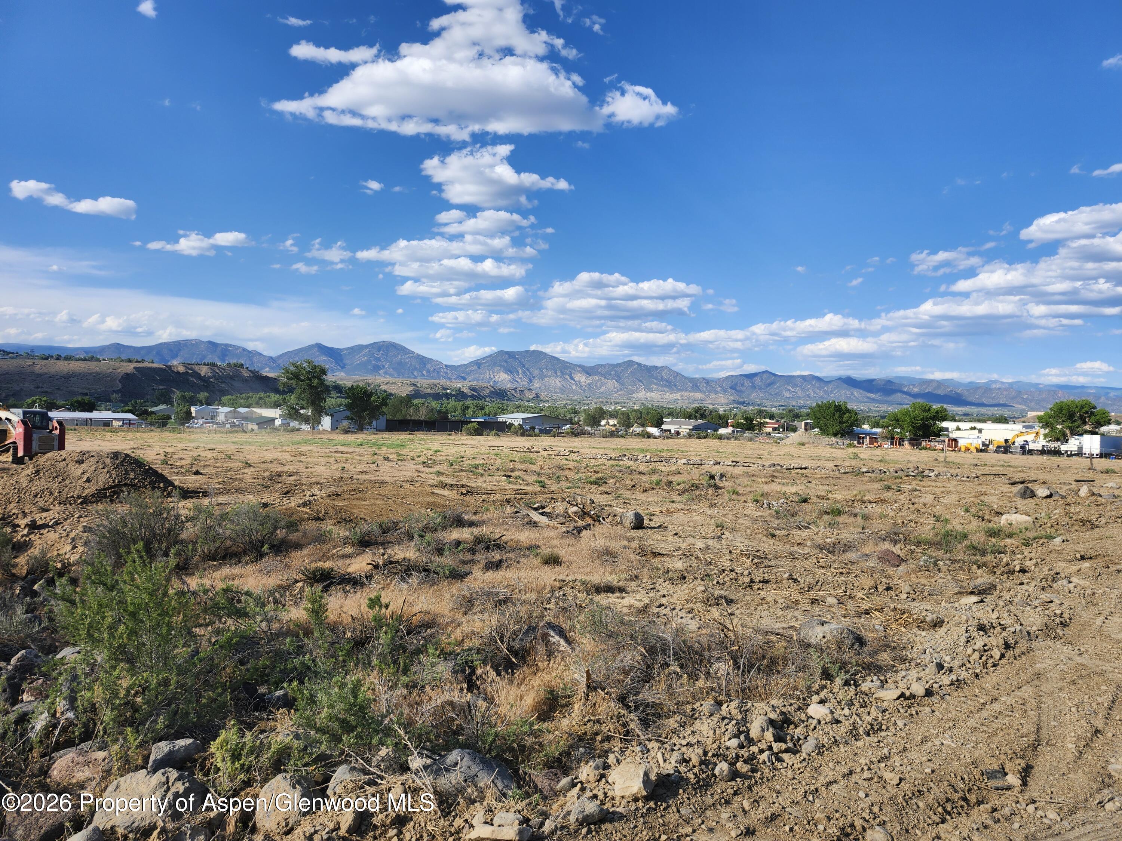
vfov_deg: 58.9
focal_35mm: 23
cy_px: 420
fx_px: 745
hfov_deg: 73.9
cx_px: 561
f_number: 1.8
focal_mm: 5.54
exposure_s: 1/1376
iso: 25
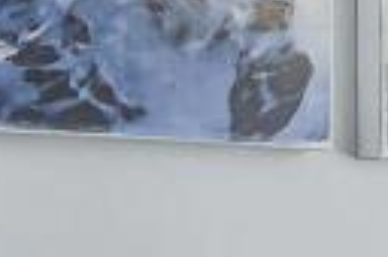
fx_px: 1378
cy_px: 248
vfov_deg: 10.6
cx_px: 1534
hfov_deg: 8.3
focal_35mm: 128
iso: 400
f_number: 9
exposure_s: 1/20
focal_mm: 16
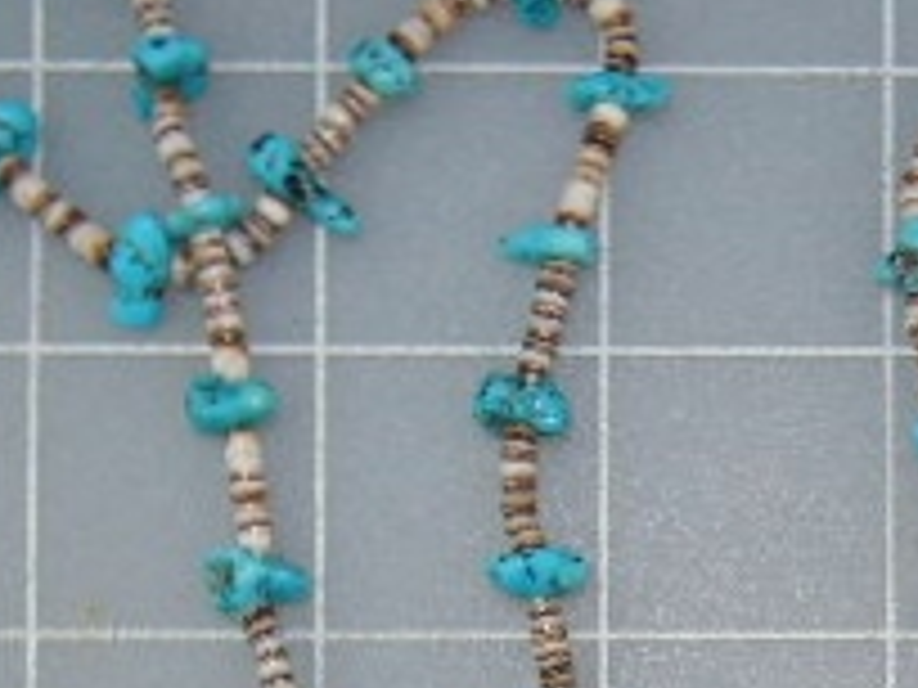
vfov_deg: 15.2
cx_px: 792
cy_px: 814
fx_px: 2493
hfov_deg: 20.5
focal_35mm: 94
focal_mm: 5.4
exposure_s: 1/30
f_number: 3.5
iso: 202
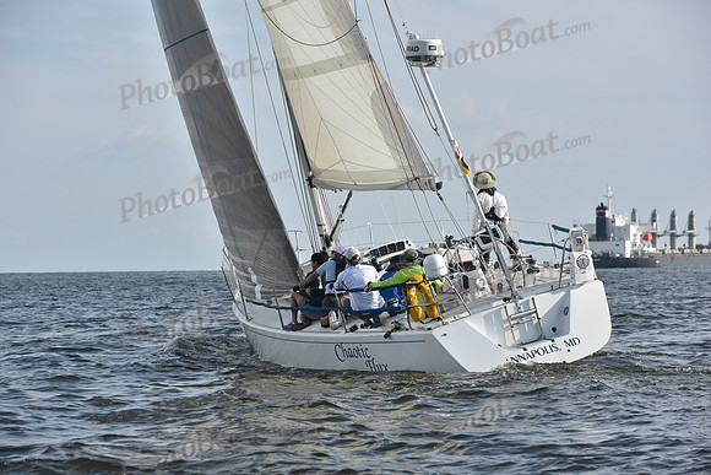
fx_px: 2667
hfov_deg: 15.2
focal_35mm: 135
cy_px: 238
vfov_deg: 10.2
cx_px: 356
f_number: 7.1
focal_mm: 135
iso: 250
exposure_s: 1/1250
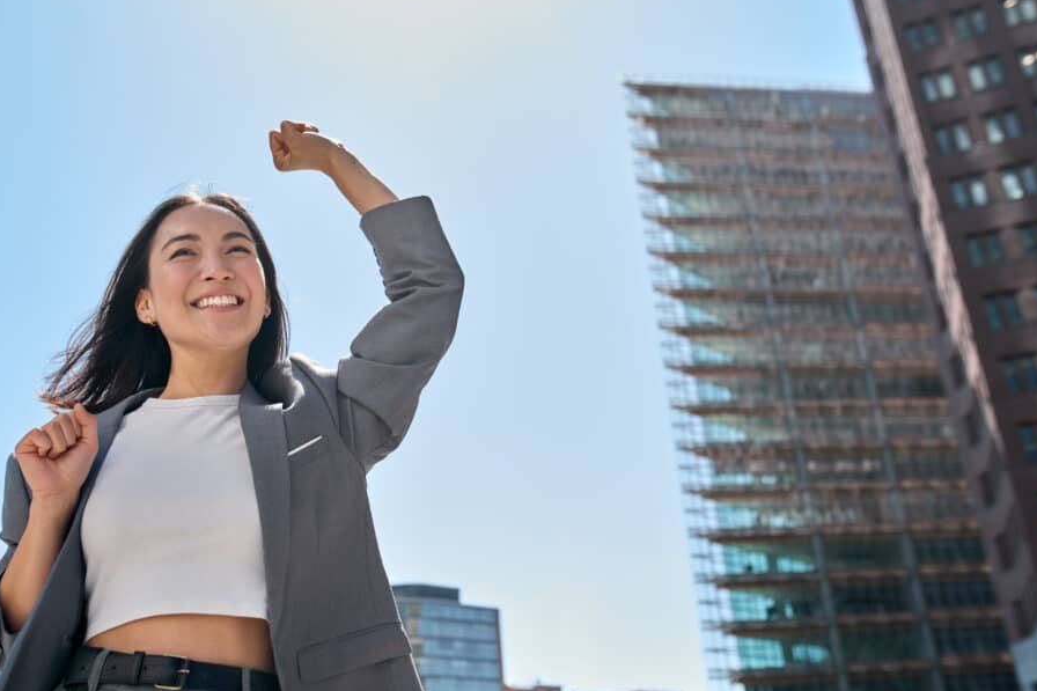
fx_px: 1152
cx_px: 458
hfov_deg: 48.4
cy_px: 348
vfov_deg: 33.4
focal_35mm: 40
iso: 100
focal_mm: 35
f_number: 3.5
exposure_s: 1/320
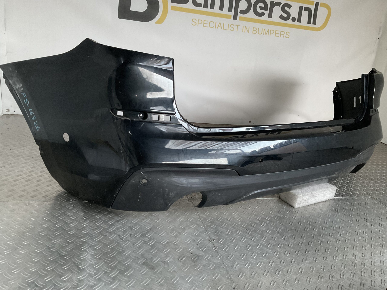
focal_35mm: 29
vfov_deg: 48.2
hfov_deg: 61.7
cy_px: 145
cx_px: 194
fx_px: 324
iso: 250
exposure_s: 1/50
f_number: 1.8
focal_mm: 3
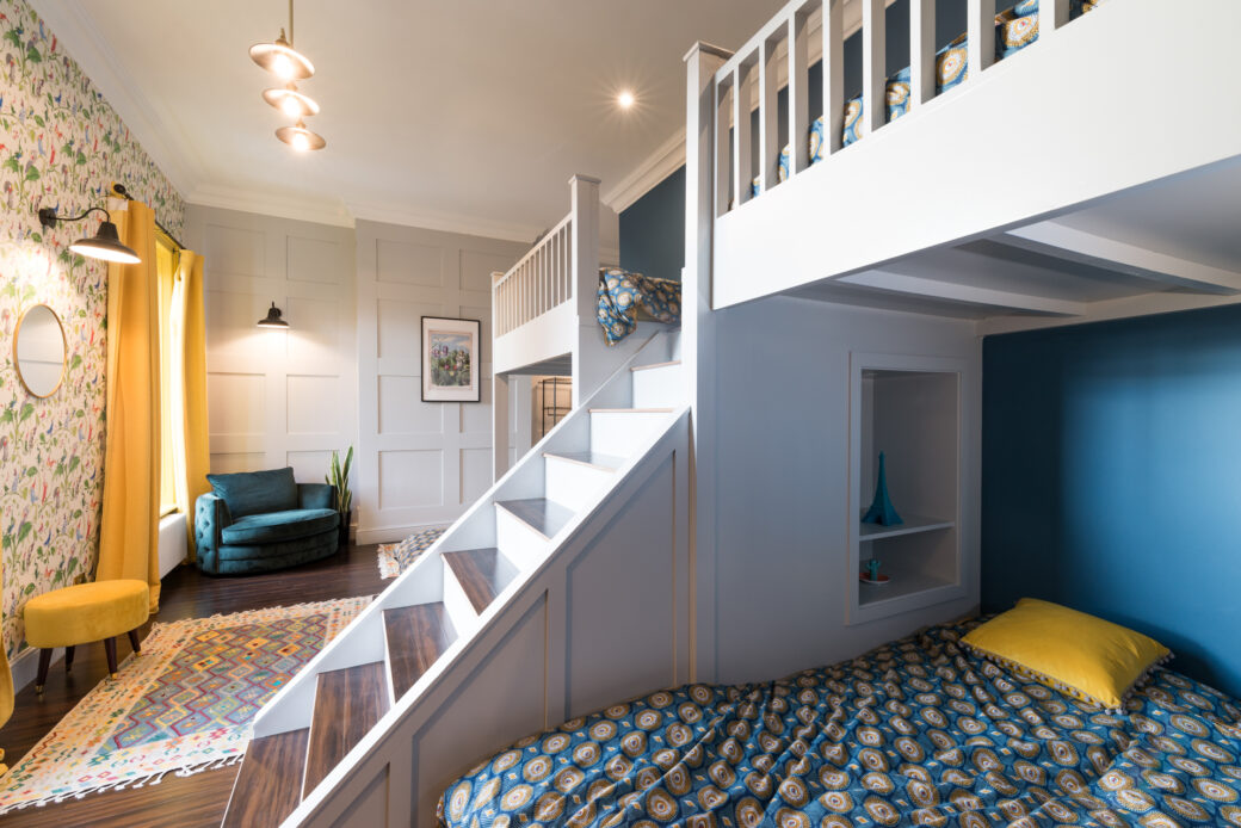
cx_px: 620
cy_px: 414
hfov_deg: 100.4
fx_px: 517
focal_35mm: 15
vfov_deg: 77.4
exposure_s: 1/2
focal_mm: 15
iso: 200
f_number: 9
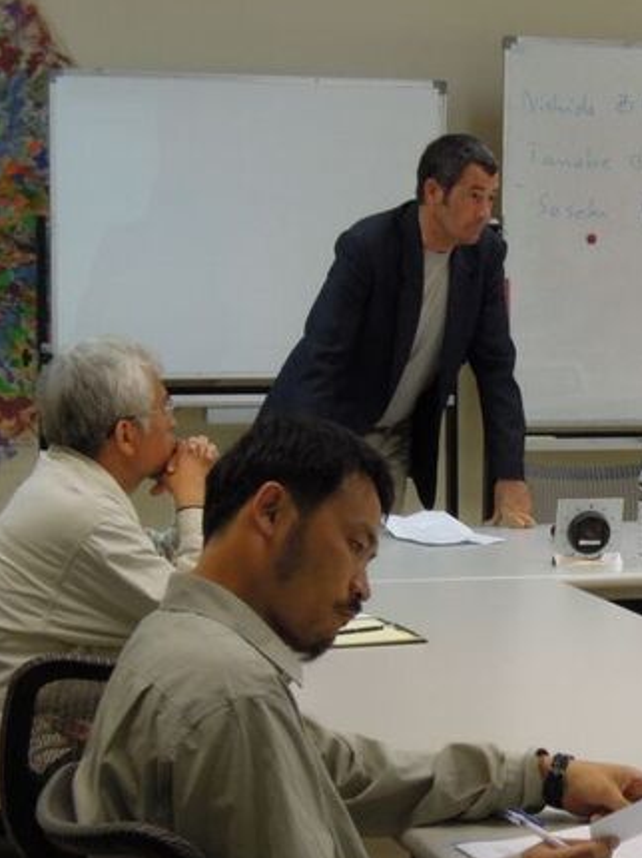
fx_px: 2500
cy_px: 474
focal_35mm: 101
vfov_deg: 19.5
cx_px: 584
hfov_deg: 14.5
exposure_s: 1/60
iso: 400
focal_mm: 11.1
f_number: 4.2
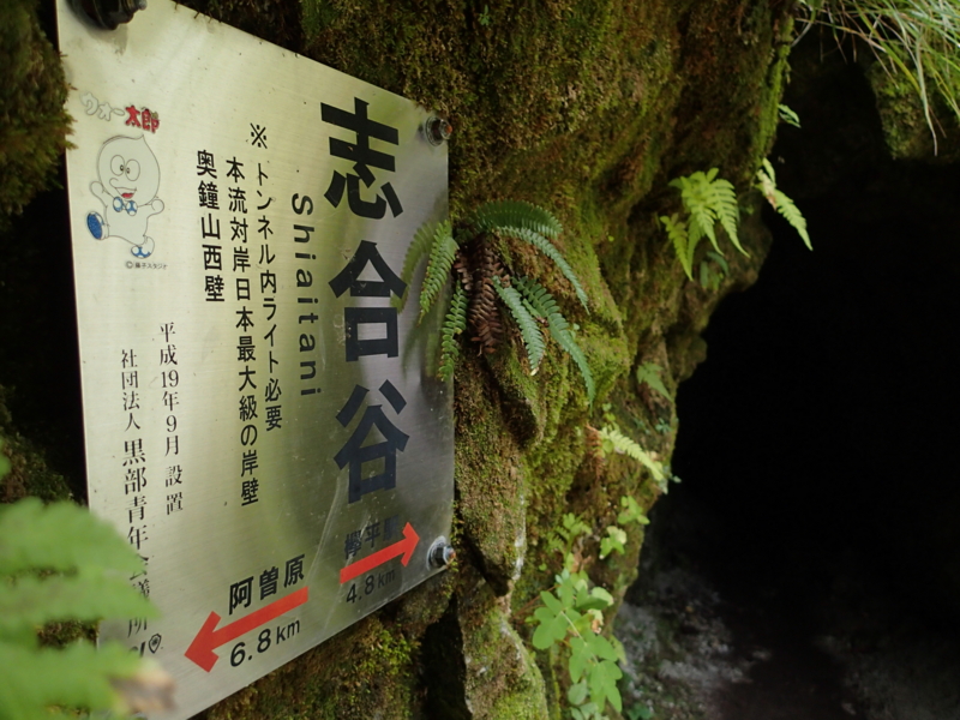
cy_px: 360
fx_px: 693
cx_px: 480
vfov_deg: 54.9
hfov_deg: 69.4
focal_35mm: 25
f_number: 2
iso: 200
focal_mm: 4.5
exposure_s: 1/60
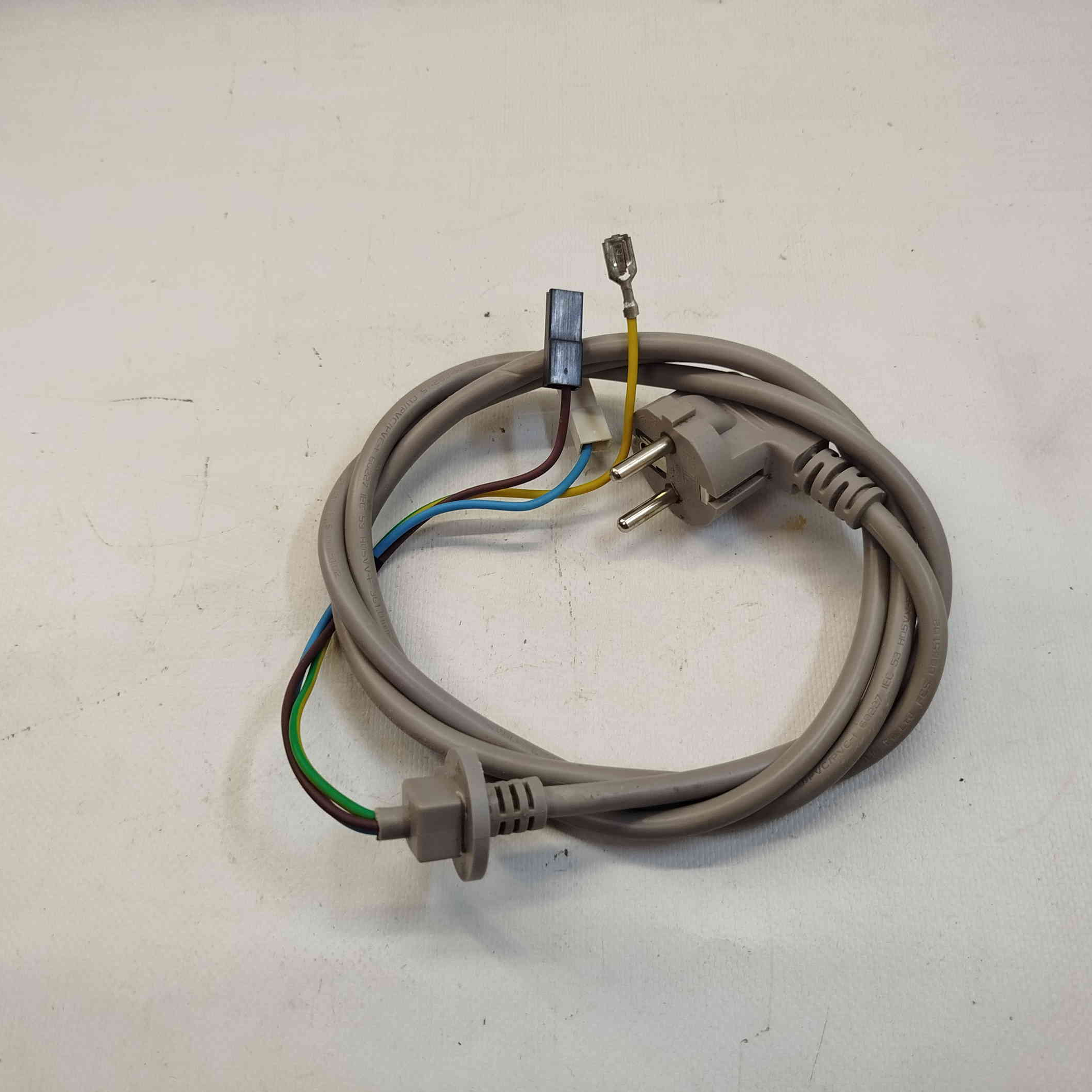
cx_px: 563
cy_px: 547
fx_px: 1035
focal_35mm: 29
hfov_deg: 55.6
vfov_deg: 55.6
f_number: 1.7
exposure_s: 1/50
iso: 100
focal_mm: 5.31
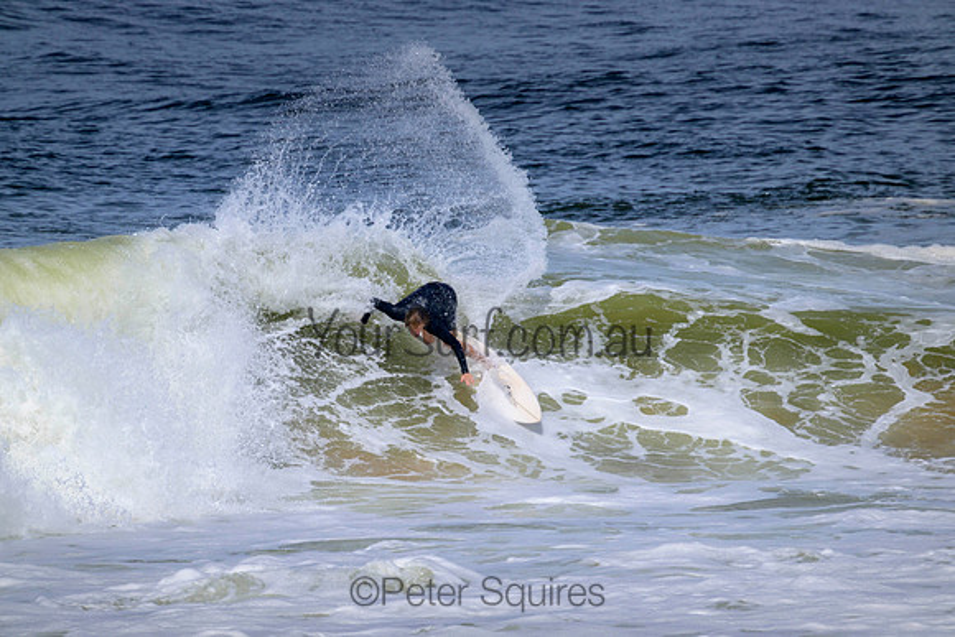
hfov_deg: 2.6
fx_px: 21226
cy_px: 318
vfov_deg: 1.7
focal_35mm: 800
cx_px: 478
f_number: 11
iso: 500
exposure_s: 1/2000
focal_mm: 800
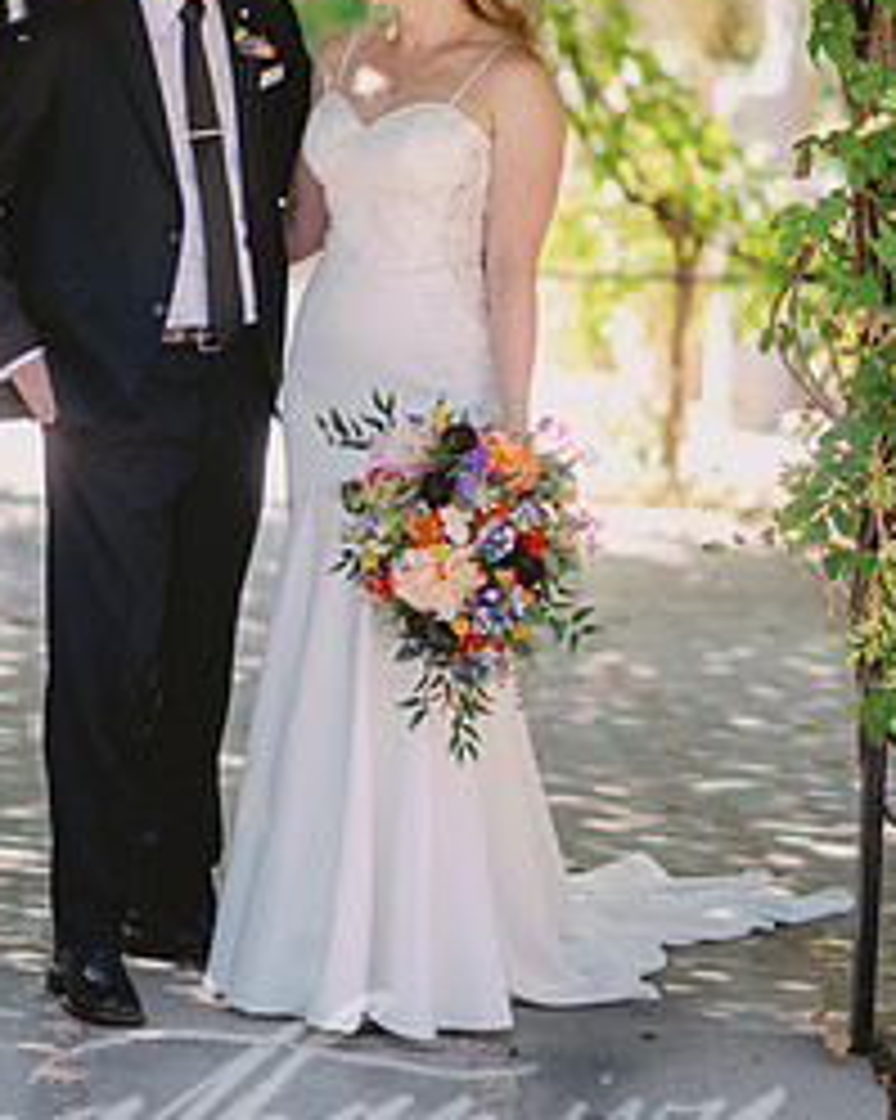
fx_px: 4776
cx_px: 259
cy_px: 297
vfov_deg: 13.3
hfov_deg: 10.7
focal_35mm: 144
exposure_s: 1/1250
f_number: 1.6
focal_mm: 85
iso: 160
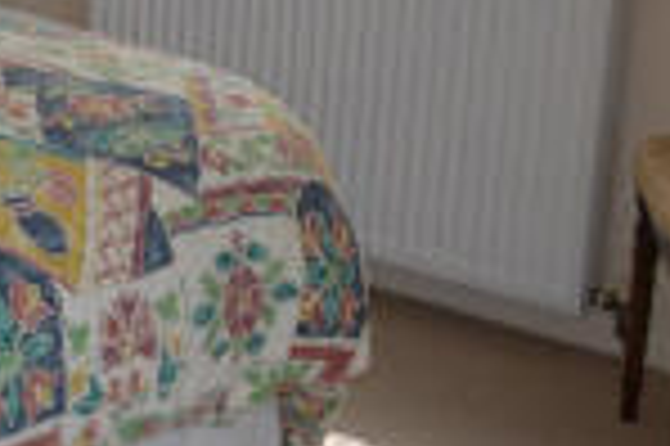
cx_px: -542
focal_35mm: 119
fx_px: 2212
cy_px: -137
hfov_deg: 15.0
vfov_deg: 11.2
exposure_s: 1/200
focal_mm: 18
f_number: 4
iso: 100
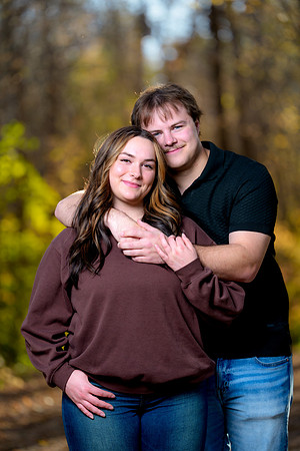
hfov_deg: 9.9
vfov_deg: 14.8
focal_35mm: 139
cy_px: 226
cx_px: 150
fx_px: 1737
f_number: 2.5
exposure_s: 1/160
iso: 250
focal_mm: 139
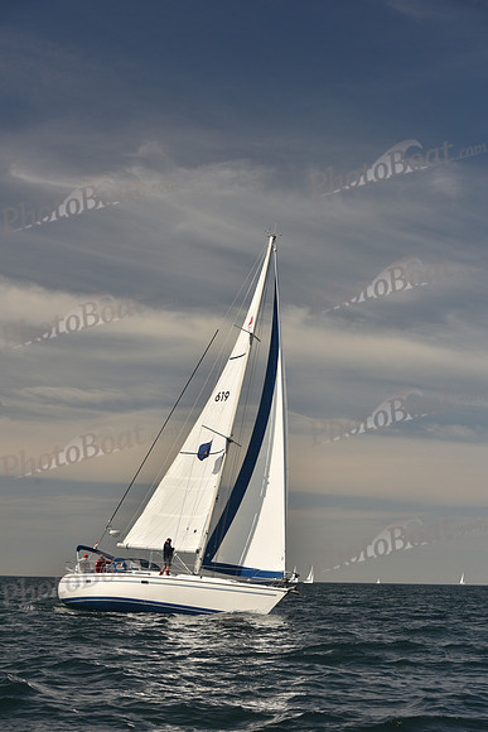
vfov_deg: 28.8
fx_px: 1422
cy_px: 366
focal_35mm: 70
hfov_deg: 19.5
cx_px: 244
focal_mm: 70
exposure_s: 1/640
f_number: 8
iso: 250
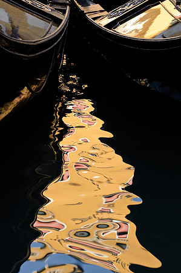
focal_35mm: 102
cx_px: 90
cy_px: 136
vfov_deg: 20.0
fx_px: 771
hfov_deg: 13.4
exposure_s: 1/160
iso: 800
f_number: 11
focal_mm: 102
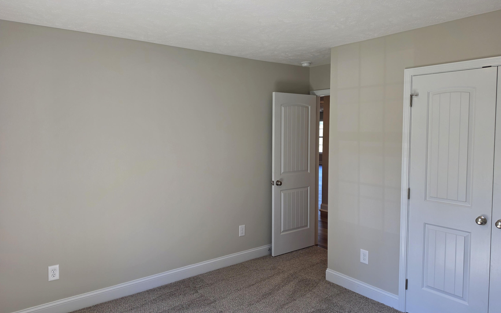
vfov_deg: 49.2
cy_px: 145
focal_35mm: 25
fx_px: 341
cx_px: 246
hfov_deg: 72.5
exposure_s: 1/120
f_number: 1.4
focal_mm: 6.5
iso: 32
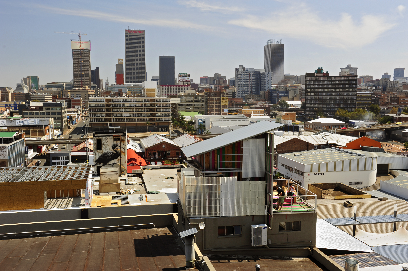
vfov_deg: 36.8
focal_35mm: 36
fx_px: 408
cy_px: 136
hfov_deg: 53.2
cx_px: 204
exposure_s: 1/100
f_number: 9
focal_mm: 36
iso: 200
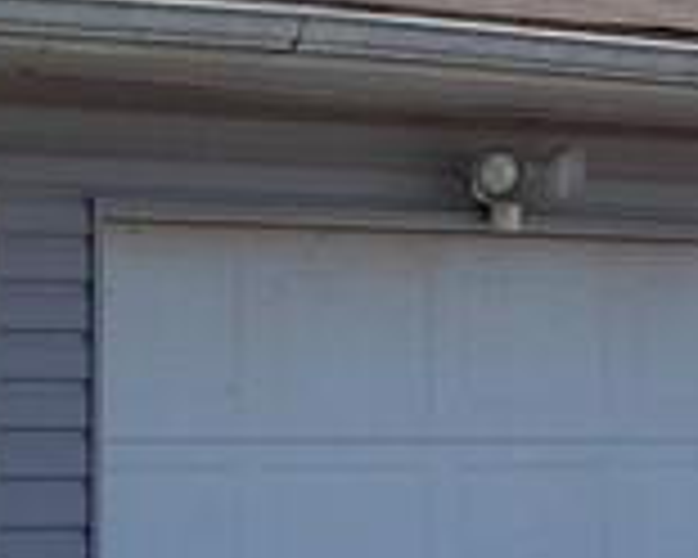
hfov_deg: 8.7
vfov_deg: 7.0
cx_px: -135
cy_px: 522
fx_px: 4524
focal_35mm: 219
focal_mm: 6.1
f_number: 3.3
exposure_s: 1/640
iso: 125
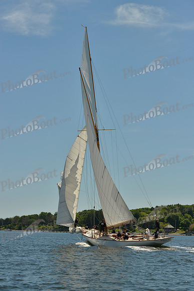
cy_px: 146
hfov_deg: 19.5
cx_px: 97
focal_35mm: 70
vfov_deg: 28.8
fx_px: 565
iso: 280
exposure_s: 1/1600
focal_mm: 70
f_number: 10
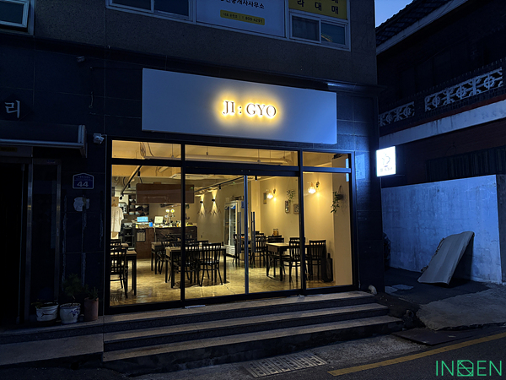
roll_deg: +1.0
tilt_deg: +3.6
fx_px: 380
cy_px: 190
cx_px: 253
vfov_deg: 53.1
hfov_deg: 67.3
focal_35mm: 26
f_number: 1.6
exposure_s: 1/60
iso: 160
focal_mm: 5.96
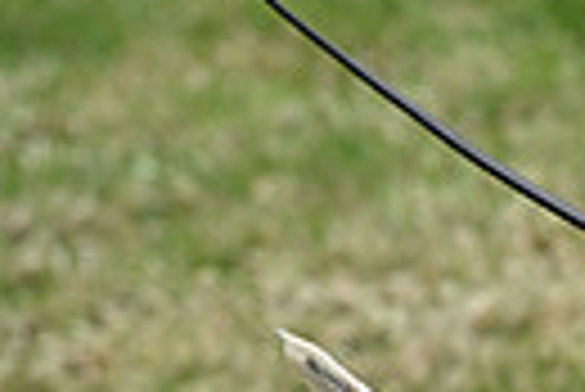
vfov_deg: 2.3
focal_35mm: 603
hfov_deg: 3.4
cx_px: 1202
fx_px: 9810
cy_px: 516
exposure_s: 1/1000
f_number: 4.5
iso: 140
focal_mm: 135
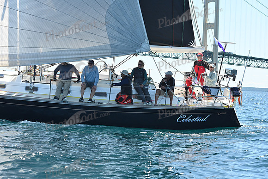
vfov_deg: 15.2
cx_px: 134
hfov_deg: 22.6
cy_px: 90
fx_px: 670
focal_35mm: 90
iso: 320
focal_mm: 90
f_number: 5.6
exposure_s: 1/1000
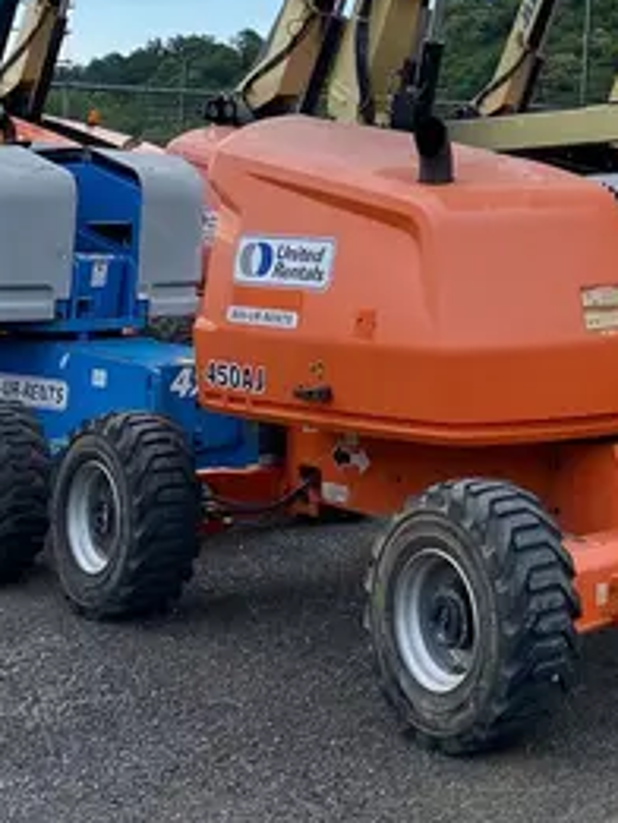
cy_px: -52
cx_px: 798
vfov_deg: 25.0
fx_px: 1736
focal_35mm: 73
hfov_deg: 18.8
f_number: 1.8
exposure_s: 1/1543
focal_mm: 4.25
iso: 32
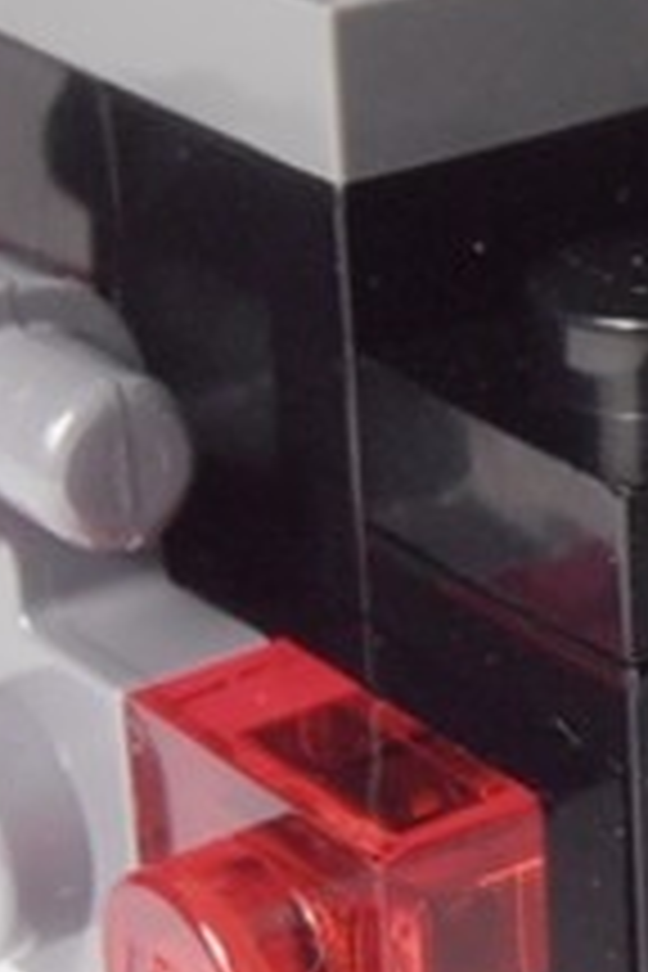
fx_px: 4320
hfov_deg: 8.2
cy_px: 389
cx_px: 1251
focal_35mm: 160
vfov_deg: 12.8
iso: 125
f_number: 3.9
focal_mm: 6.61
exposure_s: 1/30
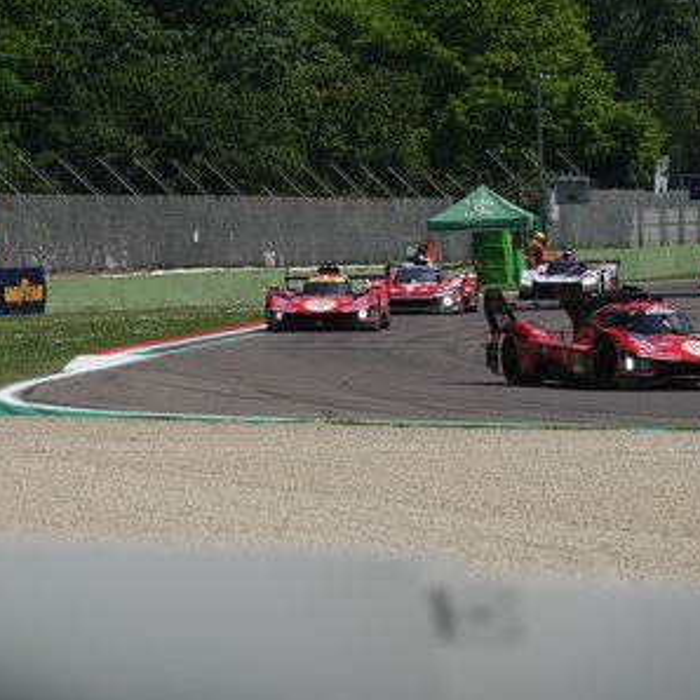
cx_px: 355
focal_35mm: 356
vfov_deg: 4.9
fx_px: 8145
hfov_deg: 4.9
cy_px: 350
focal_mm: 101.58
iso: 100
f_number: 4
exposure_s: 1/1600
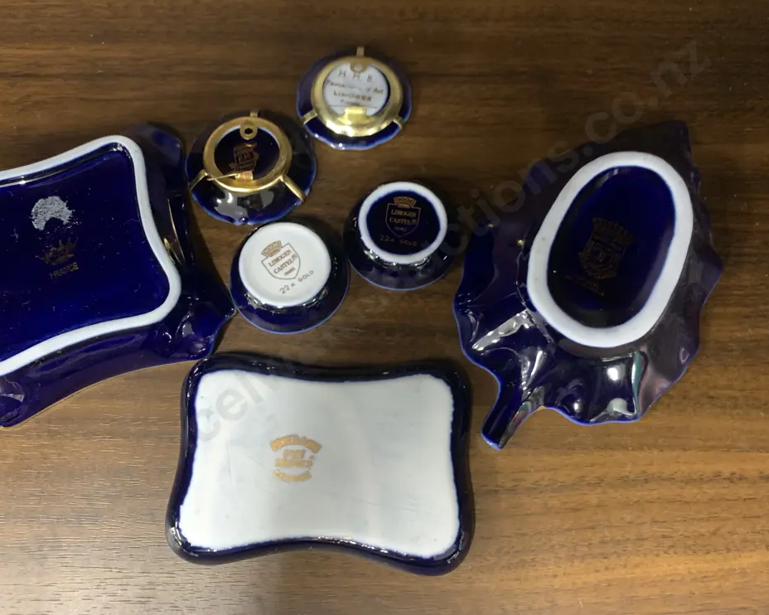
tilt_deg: -74.8
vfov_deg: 51.5
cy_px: 305
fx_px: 637
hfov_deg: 62.2
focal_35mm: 28
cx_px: 364
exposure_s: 1/33
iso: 400
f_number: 1.8
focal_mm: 4.25
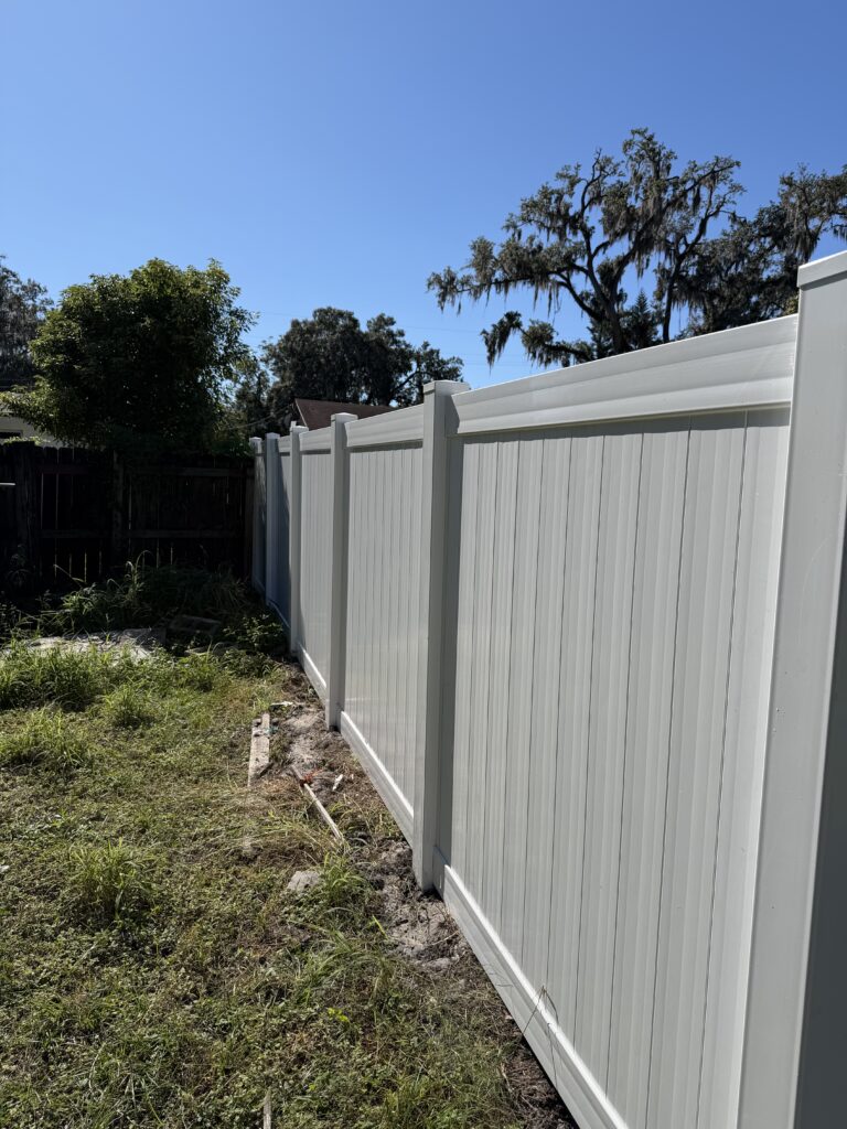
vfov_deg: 71.6
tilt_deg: -4.5
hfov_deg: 56.8
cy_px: 564
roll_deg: -3.3
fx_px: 783
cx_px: 424
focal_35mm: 24
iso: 80
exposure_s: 1/7353
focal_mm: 6.76
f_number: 1.78
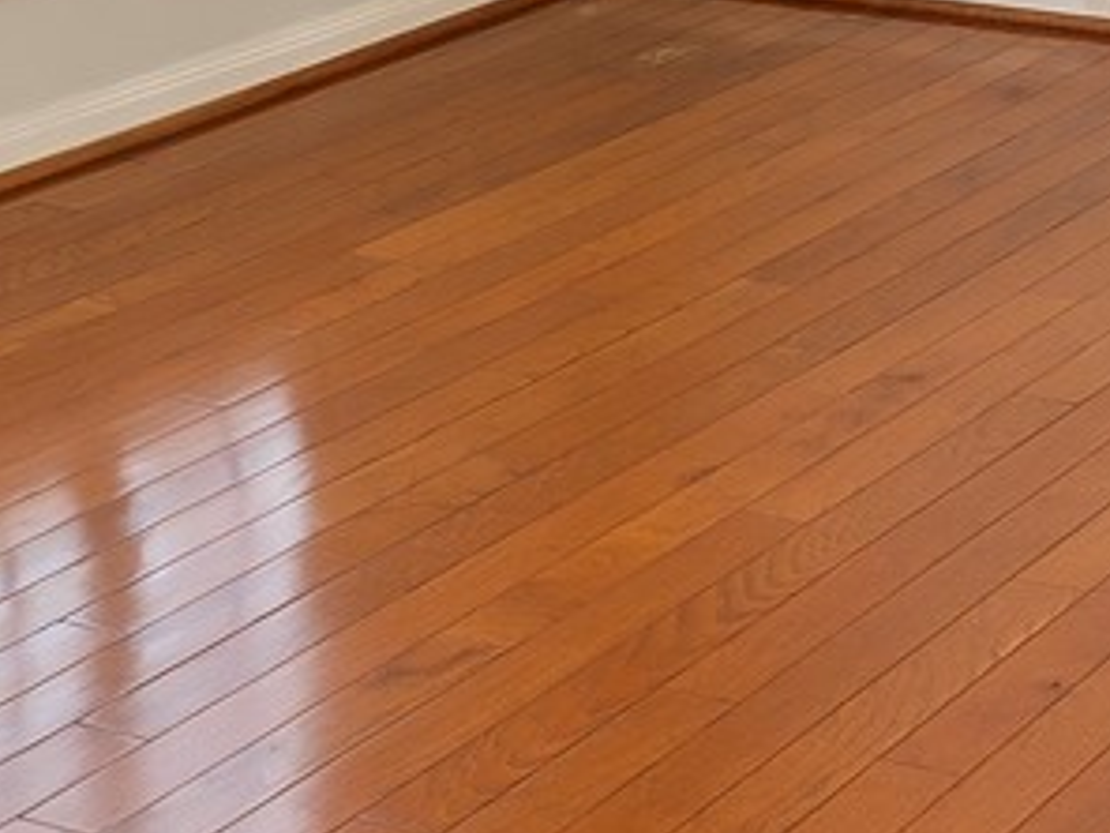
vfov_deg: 11.8
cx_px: 1132
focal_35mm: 113
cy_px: -825
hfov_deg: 17.0
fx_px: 3623
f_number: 6.3
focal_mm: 16
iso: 125
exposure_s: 1/2.5
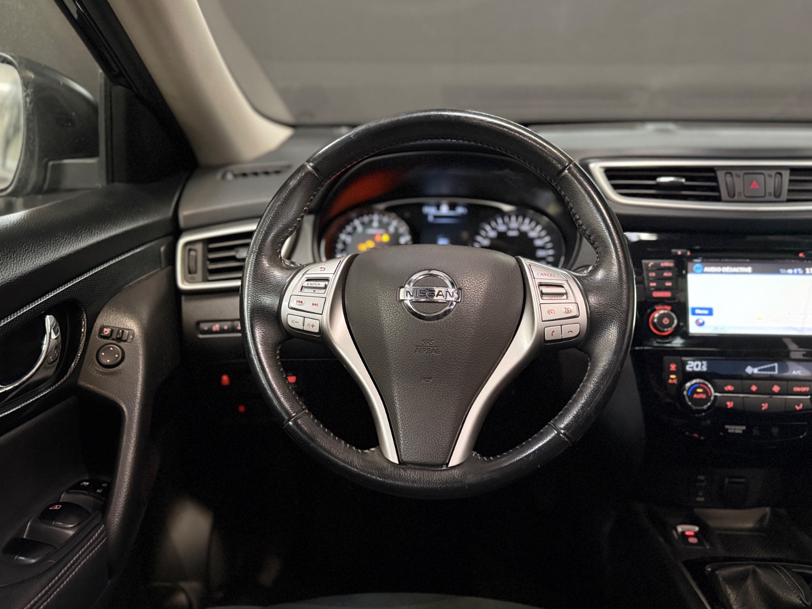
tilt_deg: -21.3
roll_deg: +0.2
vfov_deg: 53.1
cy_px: 317
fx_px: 610
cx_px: 418
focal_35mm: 26
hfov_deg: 67.3
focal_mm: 6.76
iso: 800
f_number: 1.78
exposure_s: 1/25
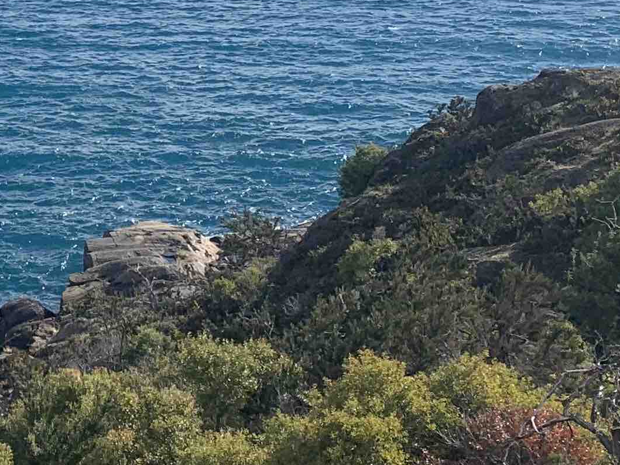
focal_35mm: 99
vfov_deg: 14.4
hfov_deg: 18.4
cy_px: -107
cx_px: -188
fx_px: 1773
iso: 25
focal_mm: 4.25
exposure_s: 1/3086
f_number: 1.8
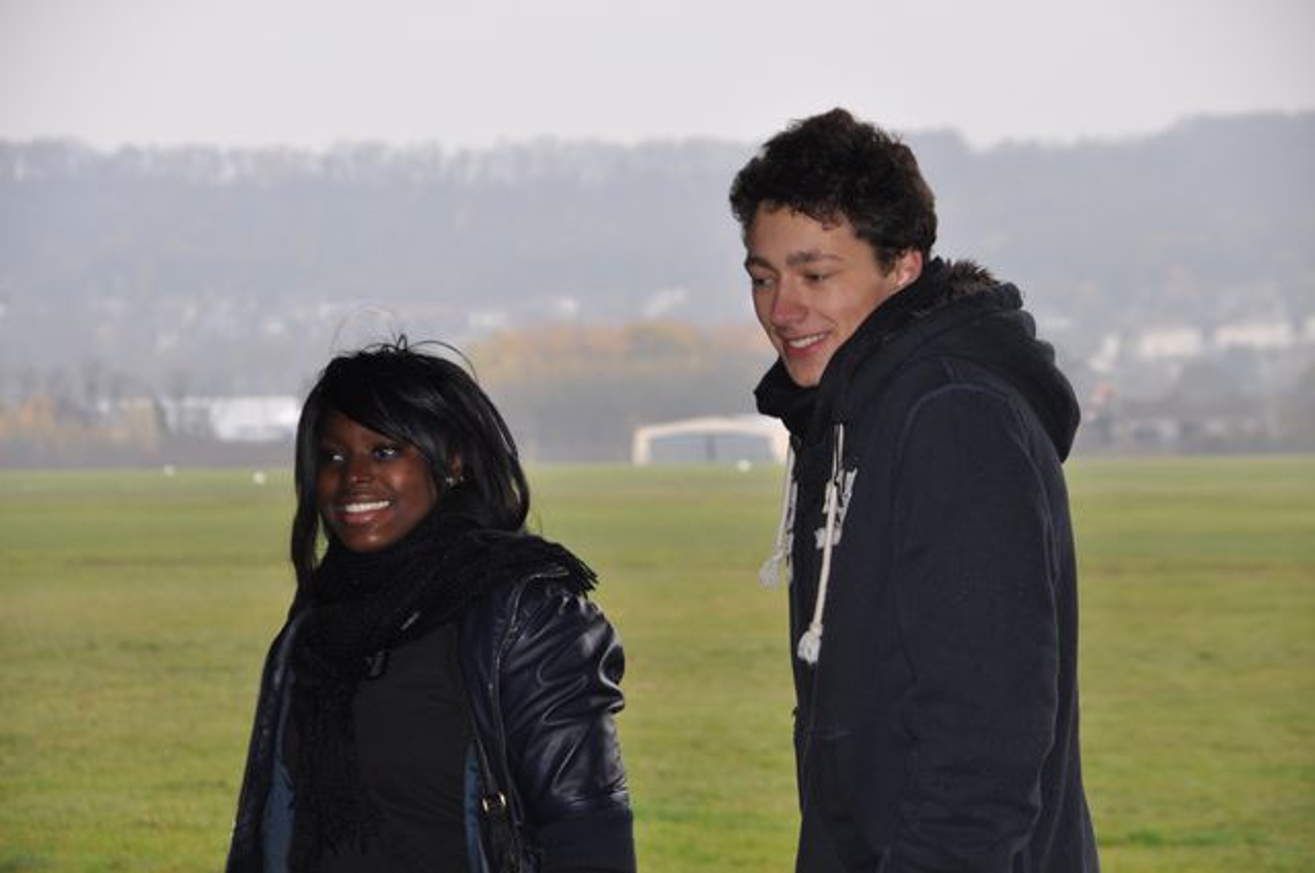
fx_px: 4925
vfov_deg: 10.1
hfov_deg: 15.2
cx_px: 658
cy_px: 436
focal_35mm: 135
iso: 280
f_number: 5.3
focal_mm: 90
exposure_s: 1/200
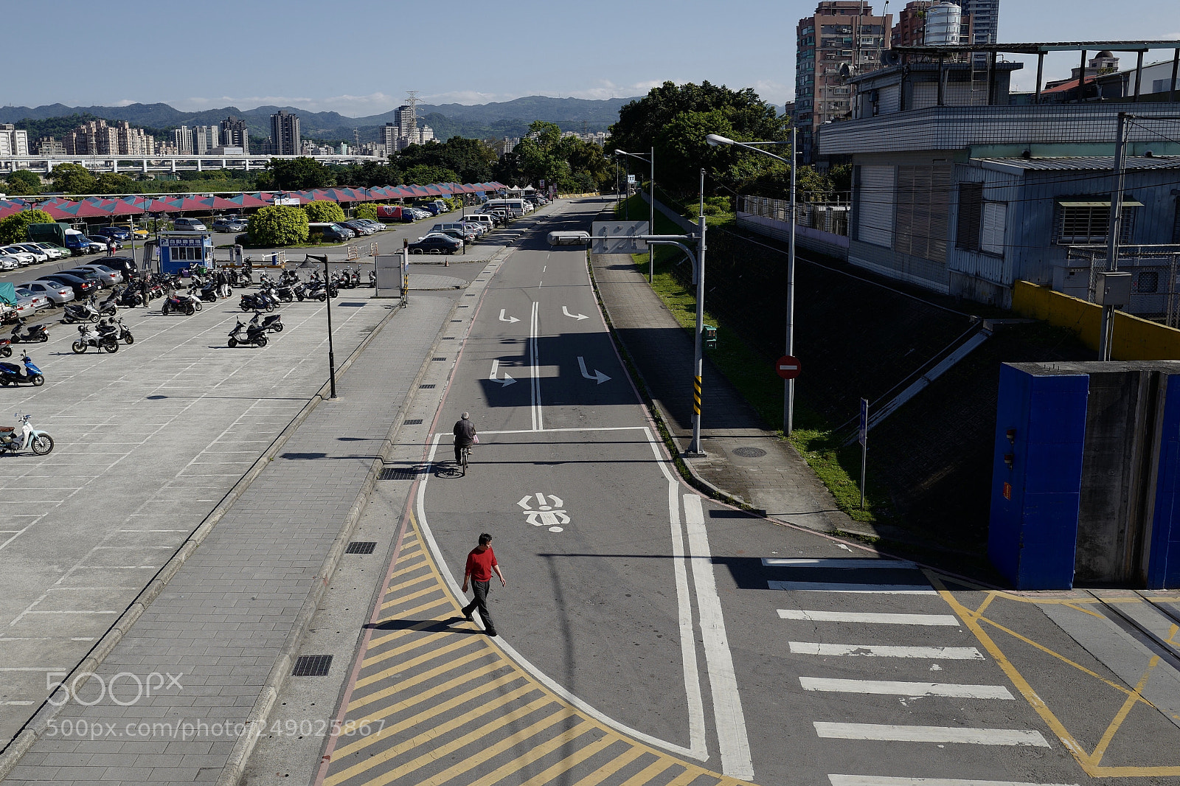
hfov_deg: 65.5
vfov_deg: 46.4
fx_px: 918
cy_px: 393
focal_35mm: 28
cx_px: 590
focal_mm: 28
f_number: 5
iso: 100
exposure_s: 1/1000
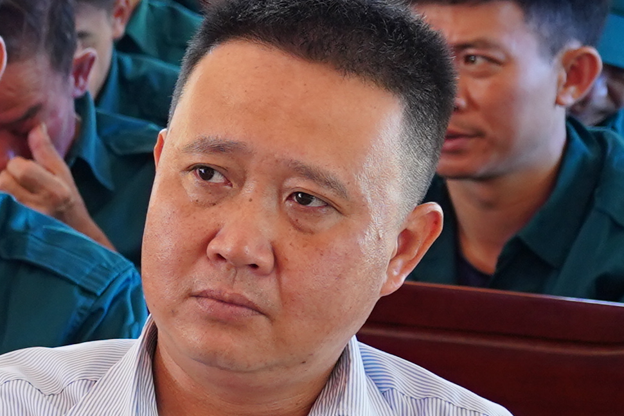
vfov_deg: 6.4
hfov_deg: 8.4
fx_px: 3727
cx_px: -1071
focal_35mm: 215
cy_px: 266
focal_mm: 34.8
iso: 800
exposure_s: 1/40
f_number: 4
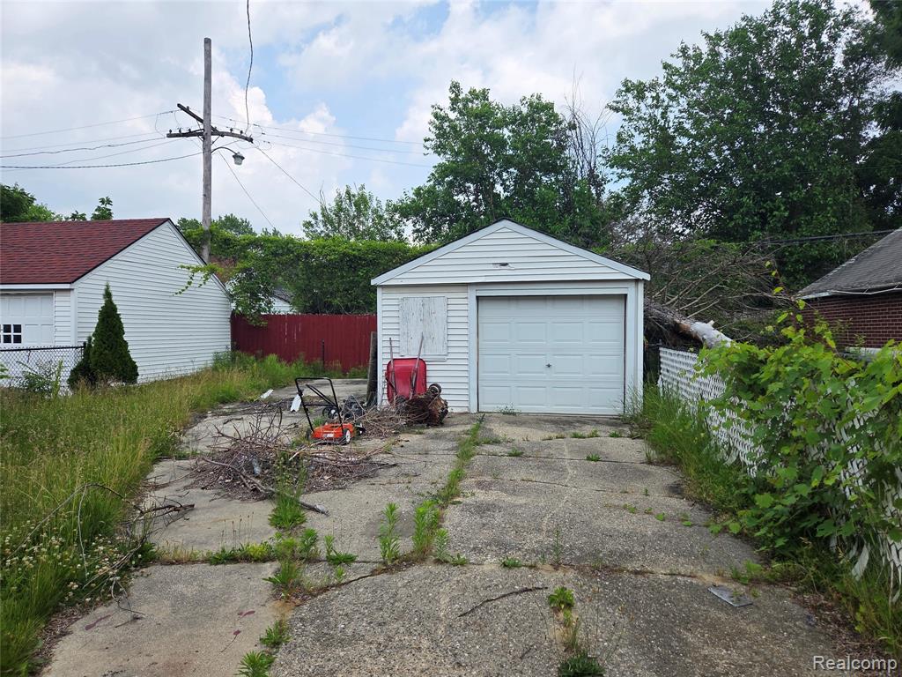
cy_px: 338
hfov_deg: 73.9
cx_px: 451
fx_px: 599
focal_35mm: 23
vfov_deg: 58.9
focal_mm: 5.4
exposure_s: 1/3446
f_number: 1.8
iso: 80
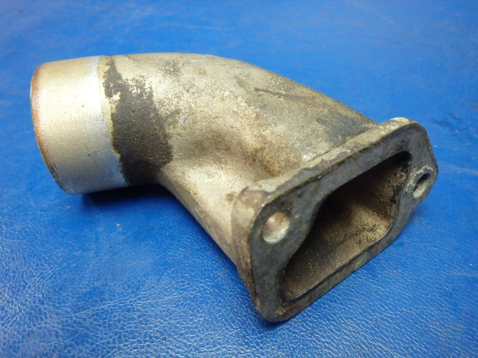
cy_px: 179
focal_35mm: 28
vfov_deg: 49.7
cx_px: 239
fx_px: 387
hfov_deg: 63.4
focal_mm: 5
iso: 800
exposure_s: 1/40
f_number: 3.9
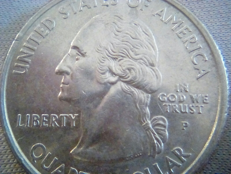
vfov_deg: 36.8
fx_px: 260
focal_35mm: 39
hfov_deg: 47.9
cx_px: 116
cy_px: 87
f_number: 2.8
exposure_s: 1/10
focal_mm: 3.5
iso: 1609
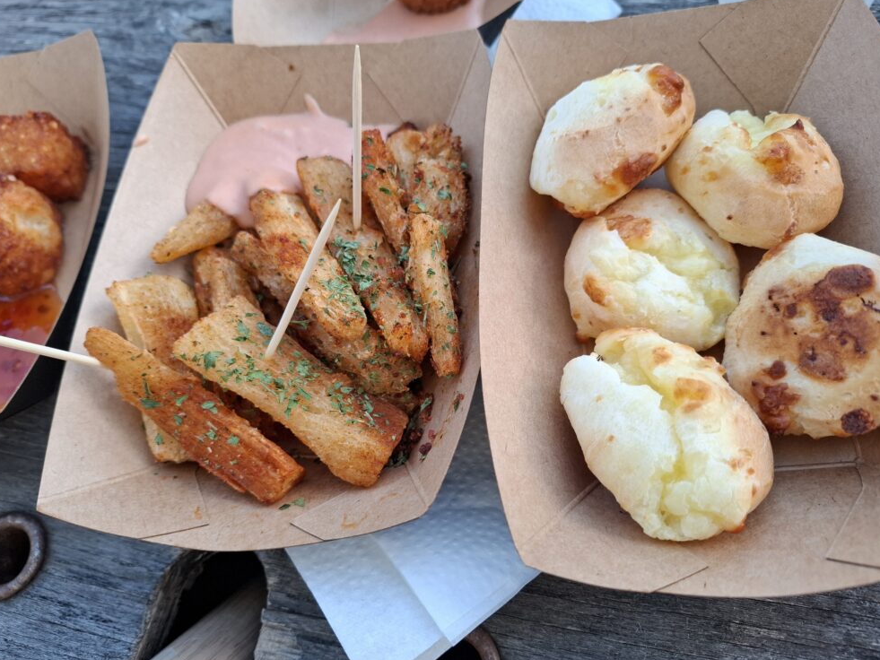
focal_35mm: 24
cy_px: 333
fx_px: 610
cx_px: 447
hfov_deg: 71.6
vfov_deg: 56.8
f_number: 1.8
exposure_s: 1/100
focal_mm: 5.54
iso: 64
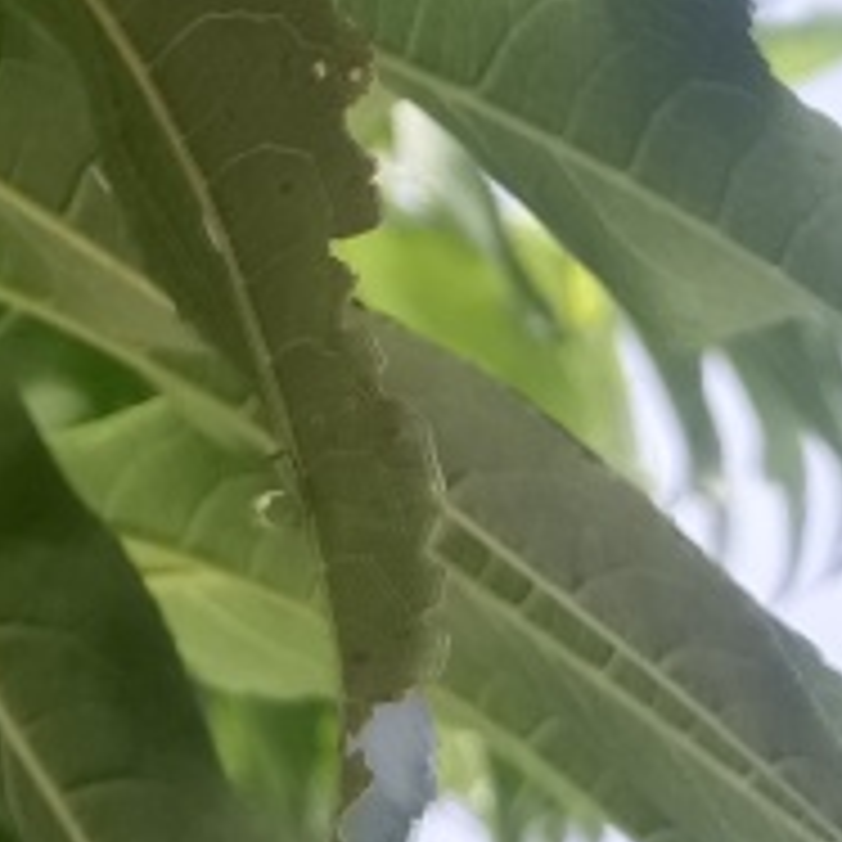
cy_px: -889
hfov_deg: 11.7
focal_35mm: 131
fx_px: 3605
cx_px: -914
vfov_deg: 11.8
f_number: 1.8
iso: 100
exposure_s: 1/252
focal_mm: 3.96
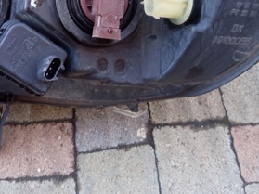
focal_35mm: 55
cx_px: 82
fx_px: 411
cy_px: -15
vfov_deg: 24.9
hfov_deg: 34.6
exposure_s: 1/33.3
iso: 393
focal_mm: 5.24
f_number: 1.7
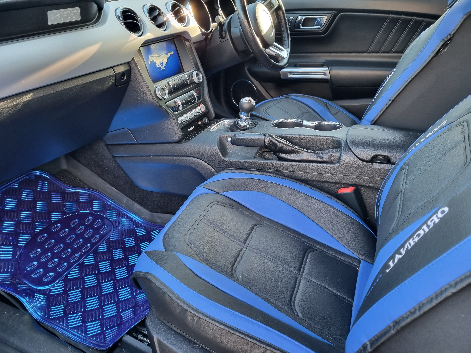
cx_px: 236
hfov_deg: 67.3
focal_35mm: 26
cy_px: 176
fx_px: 354
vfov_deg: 53.1
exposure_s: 1/100
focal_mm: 5.4
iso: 200
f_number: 1.8
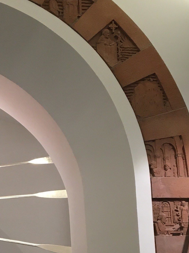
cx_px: -67
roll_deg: +1.4
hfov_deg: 15.2
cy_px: 305
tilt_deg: +11.9
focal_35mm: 92
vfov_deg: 20.0
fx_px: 670
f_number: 2.2
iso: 64
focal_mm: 4.15
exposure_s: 1/30
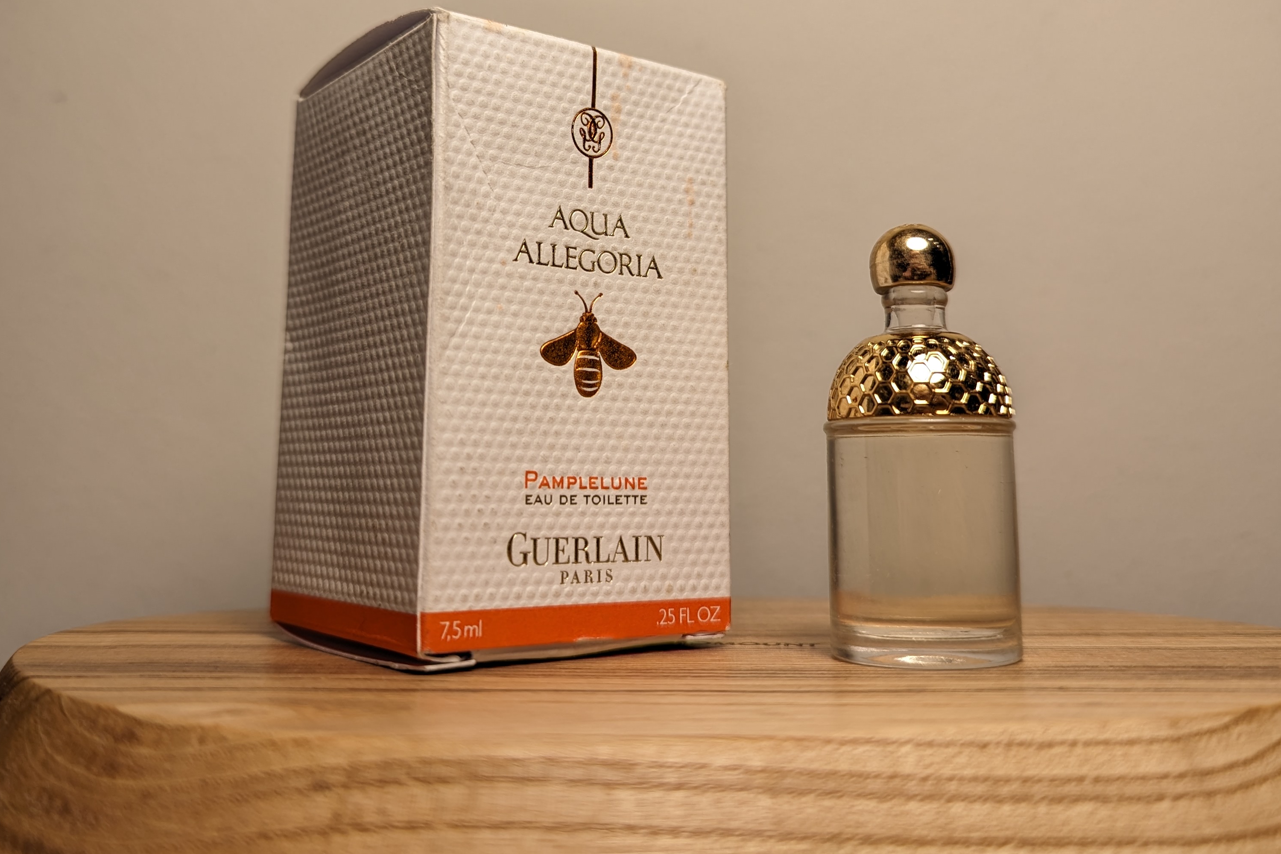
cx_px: 650
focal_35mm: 34
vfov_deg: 38.0
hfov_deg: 55.8
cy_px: 225
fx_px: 1210
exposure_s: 1/100
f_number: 1.85
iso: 52
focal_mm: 6.81
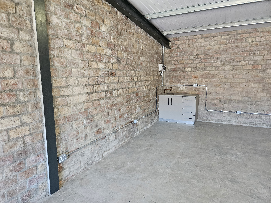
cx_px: 136
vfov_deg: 58.9
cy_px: 102
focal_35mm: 23
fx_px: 180
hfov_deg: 73.9
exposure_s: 1/100
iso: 400
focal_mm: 5.4
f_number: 1.8
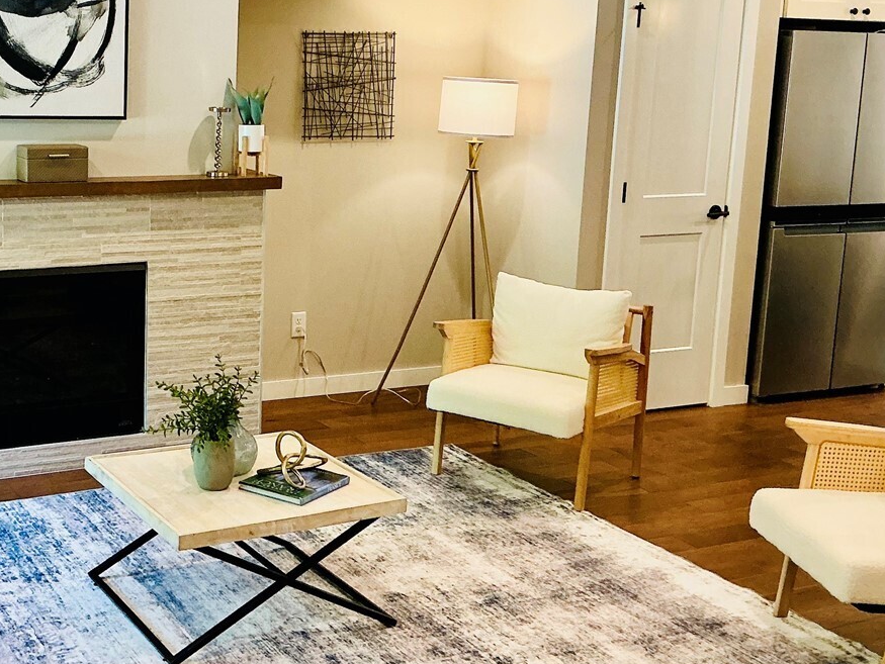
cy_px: 278
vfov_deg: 27.5
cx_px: 223
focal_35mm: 53
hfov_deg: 35.4
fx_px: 1356
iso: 125
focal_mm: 3
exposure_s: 1/60
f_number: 1.8
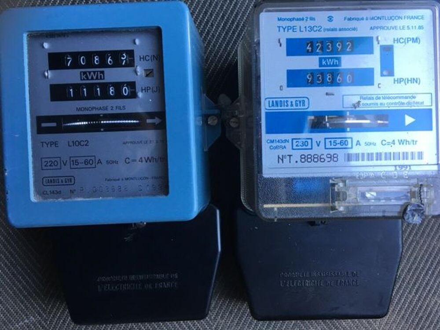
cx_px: 220
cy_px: 165
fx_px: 369
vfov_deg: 48.2
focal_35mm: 29
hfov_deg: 61.7
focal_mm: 4.15
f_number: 2.2
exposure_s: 1/33
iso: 25
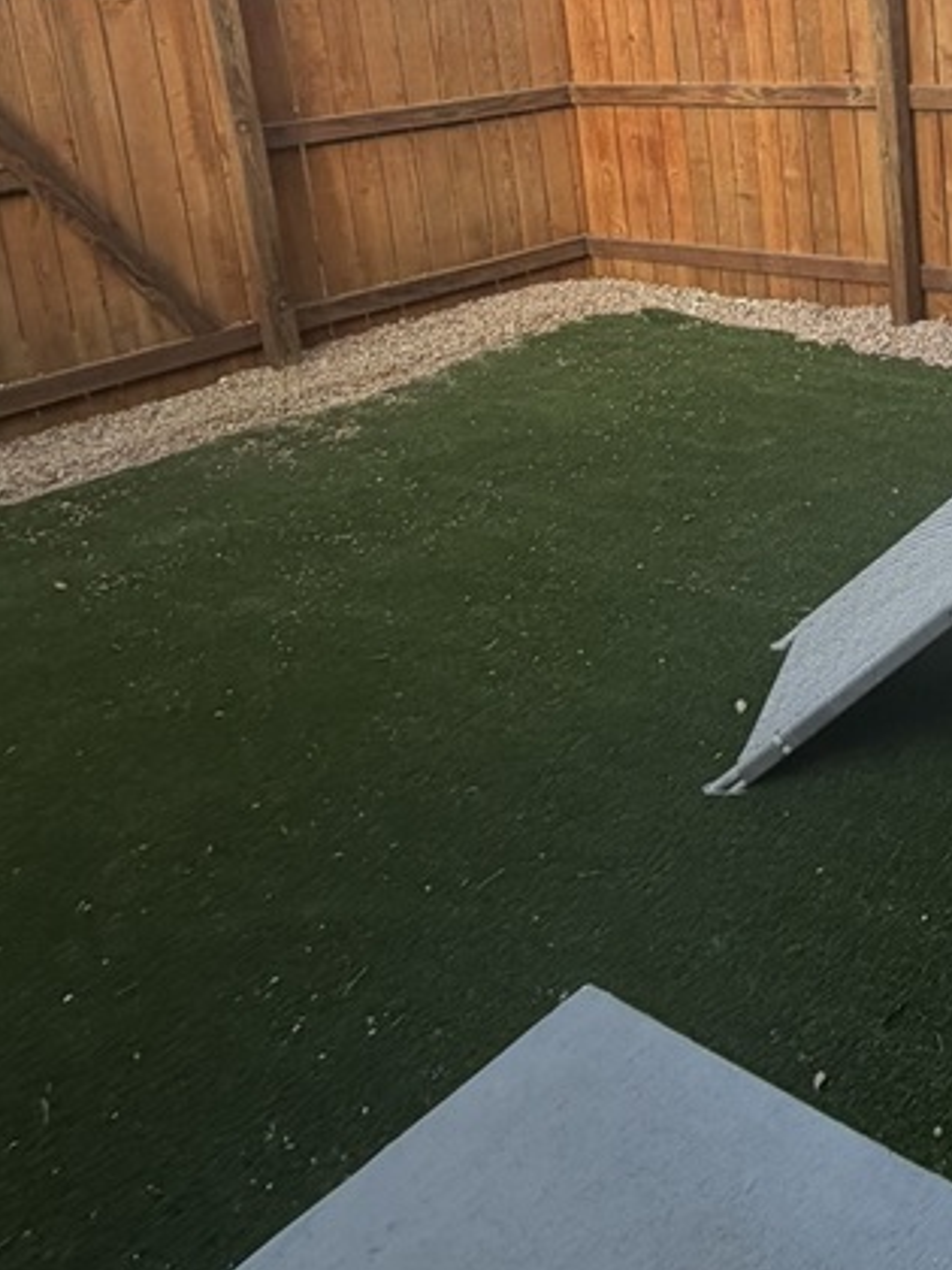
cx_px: 1173
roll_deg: +1.4
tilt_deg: -11.2
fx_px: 1320
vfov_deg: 47.6
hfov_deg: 32.1
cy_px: 200
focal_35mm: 36
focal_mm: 2.22
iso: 40
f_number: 2.2
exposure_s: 1/180
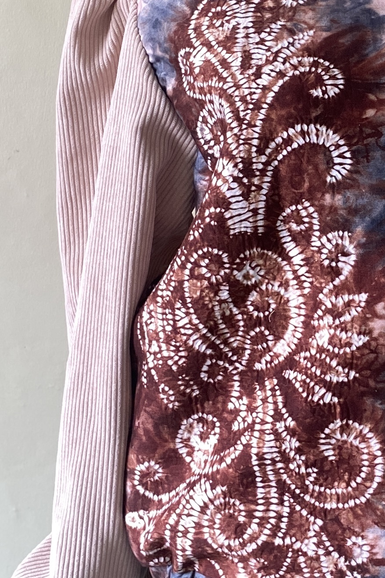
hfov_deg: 16.2
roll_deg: +1.7
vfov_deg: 24.3
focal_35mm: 83
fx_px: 1331
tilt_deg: -5.6
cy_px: 175
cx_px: 362
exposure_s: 1/106
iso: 125
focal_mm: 4.25
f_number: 1.8
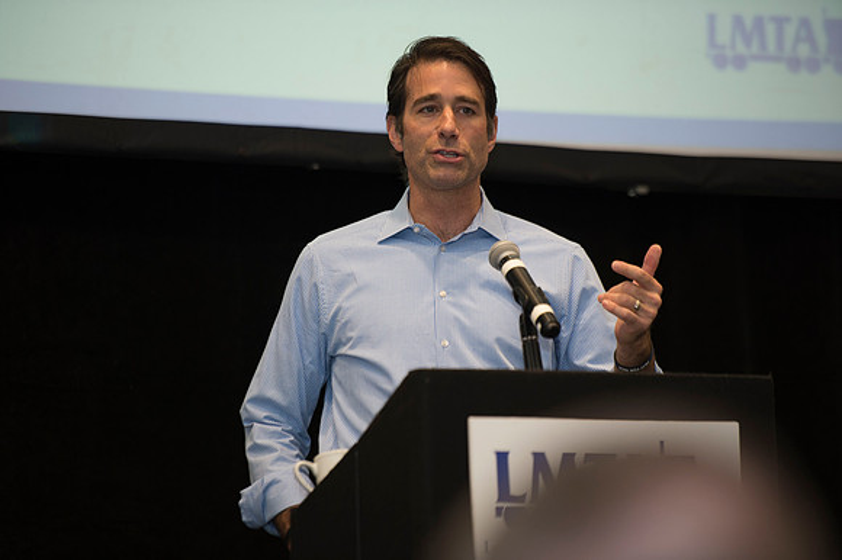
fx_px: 4675
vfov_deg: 6.9
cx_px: 421
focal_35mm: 200
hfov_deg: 10.3
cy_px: 280
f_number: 2.8
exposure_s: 1/160
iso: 1250
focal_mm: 200
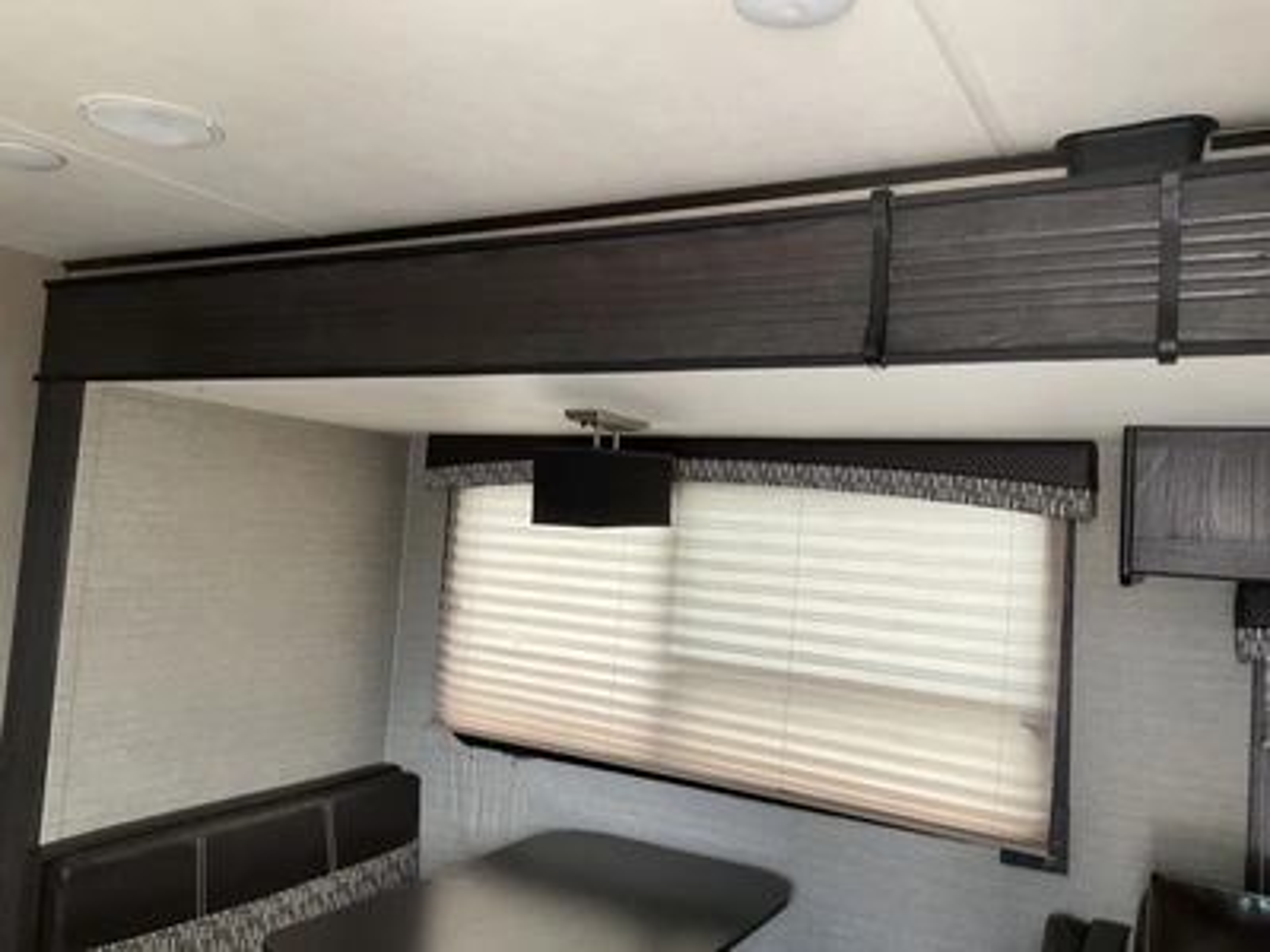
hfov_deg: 61.7
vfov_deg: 48.2
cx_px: 635
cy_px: 476
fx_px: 1064
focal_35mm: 29
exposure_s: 1/60
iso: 80
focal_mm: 3
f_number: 1.8
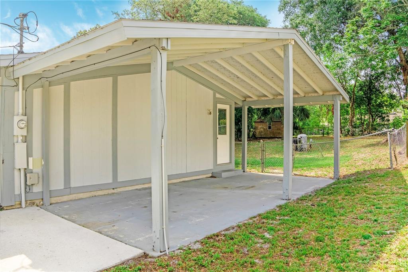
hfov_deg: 70.5
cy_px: 136
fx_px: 289
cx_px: 204
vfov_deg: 50.4
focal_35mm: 26
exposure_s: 1/1600
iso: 250
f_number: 5
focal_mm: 17
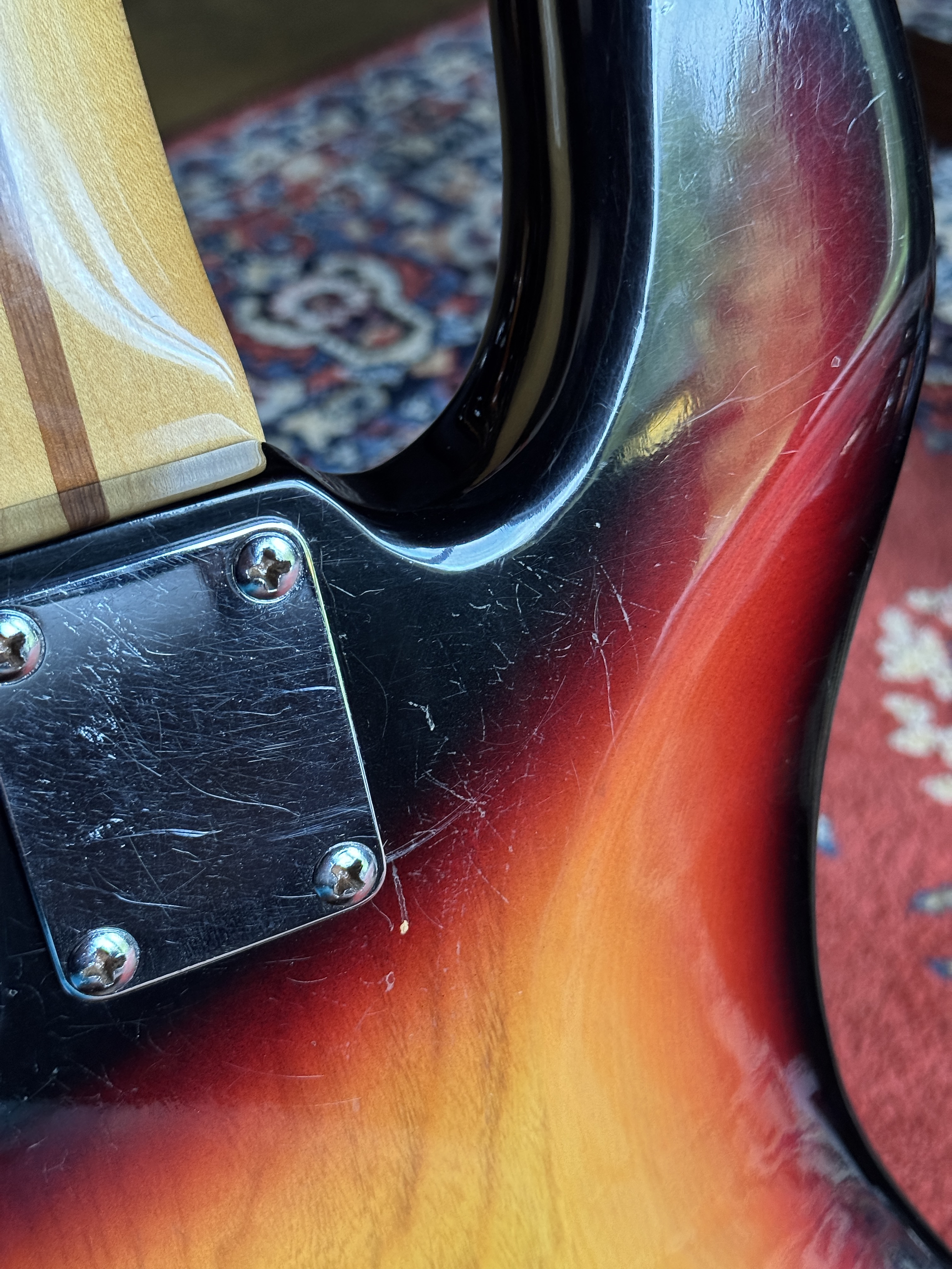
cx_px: 476
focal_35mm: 48
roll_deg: +3.3
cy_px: 634
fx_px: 1760
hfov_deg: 30.3
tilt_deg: -39.7
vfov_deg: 39.7
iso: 500
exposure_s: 1/36
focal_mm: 6.76
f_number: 1.78
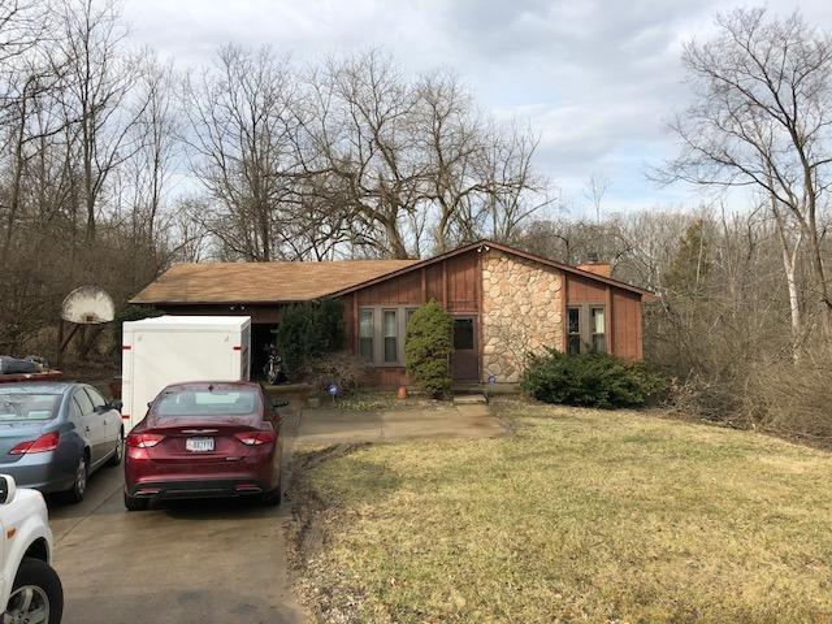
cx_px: 416
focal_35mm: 28
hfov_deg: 63.4
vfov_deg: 49.7
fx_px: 673
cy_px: 312
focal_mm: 4
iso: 20
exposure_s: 1/1548
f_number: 1.8
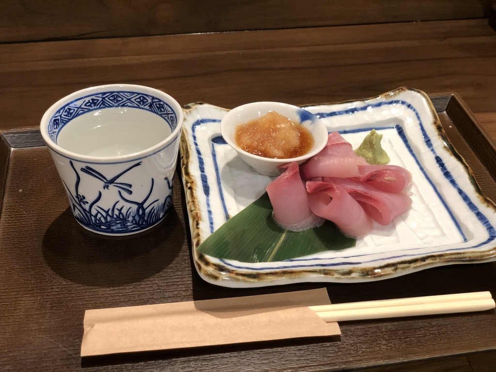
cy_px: 186
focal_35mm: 52
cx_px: 248
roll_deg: +1.0
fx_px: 745
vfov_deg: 28.0
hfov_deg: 36.8
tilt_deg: -36.4
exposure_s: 1/50
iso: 125
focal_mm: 6
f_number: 2.4
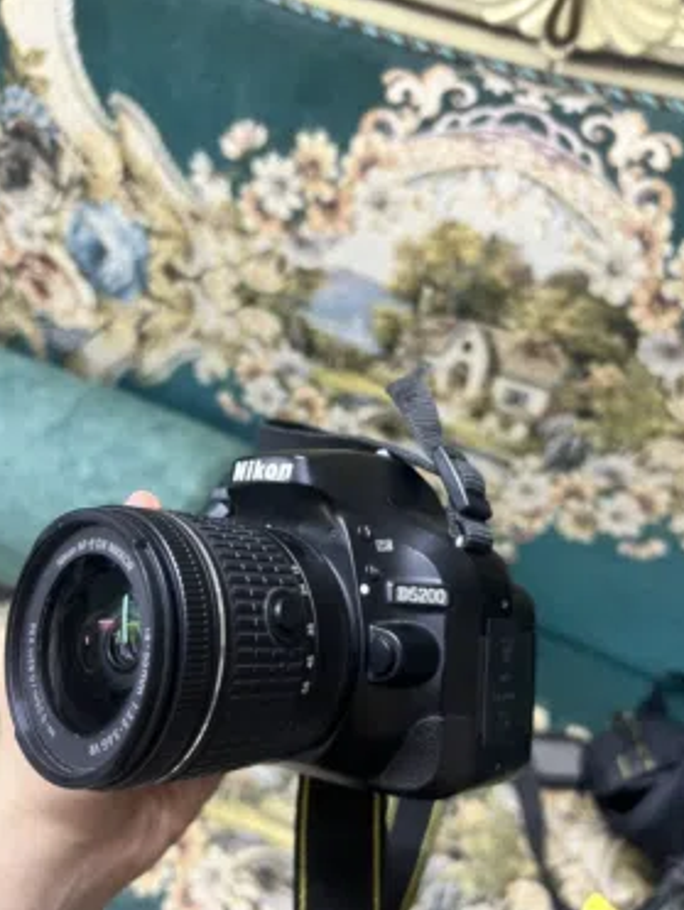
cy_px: 486
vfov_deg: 63.3
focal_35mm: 28
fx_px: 736
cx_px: 333
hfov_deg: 49.8
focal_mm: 5.7
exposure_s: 1/43
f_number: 1.5
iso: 500
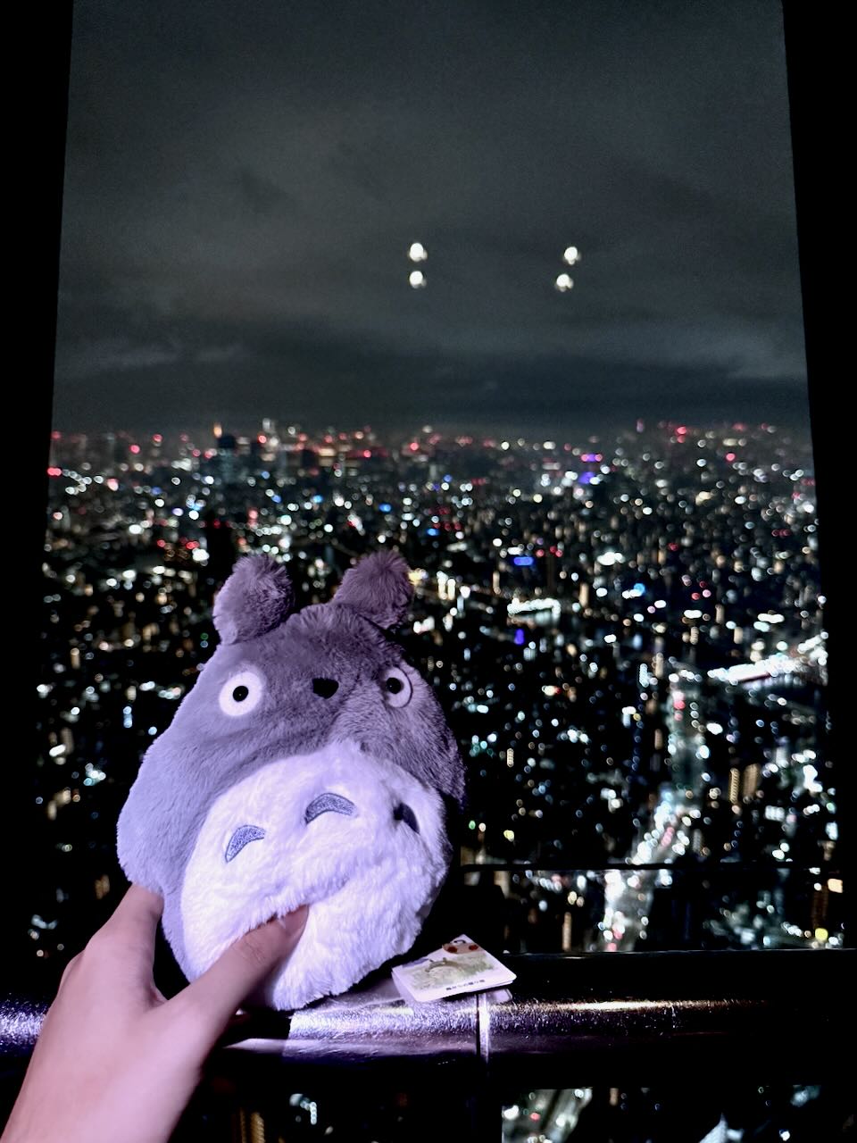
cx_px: 428
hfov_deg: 56.8
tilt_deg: -9.2
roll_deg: +0.6
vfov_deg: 71.6
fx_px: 792
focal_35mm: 24
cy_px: 572
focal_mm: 6.76
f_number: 1.78
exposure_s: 1/60
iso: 640
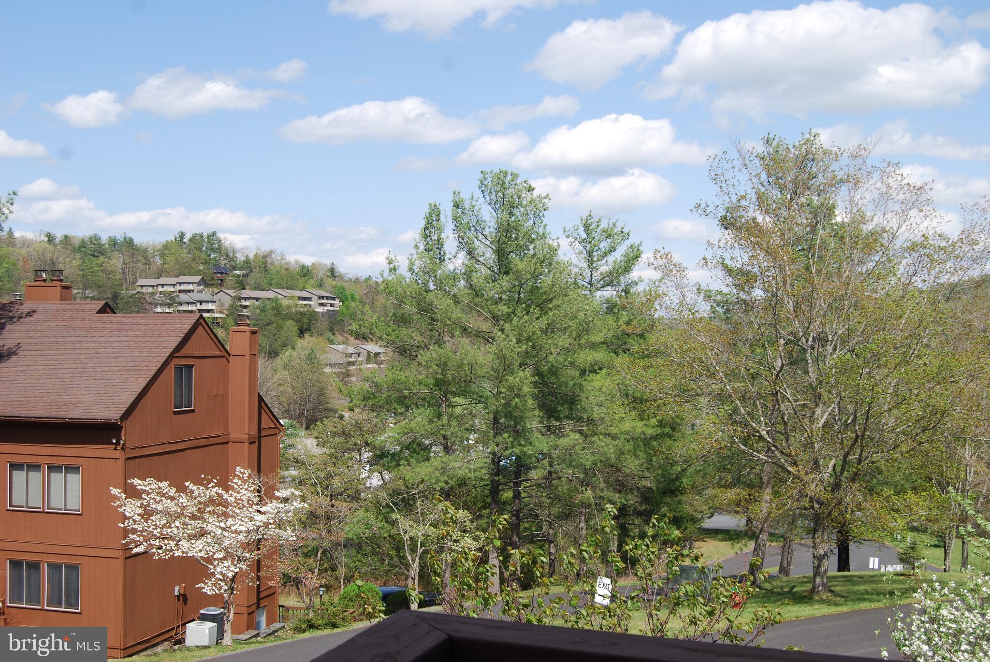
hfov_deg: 43.6
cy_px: 331
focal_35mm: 45
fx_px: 1239
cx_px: 495
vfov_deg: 29.9
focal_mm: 30
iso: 100
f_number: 8
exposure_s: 1/250
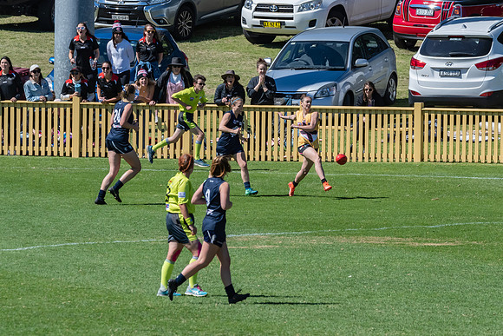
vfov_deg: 2.2
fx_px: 8853
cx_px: 295
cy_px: 156
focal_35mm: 633
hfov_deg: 3.3
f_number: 11
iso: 800
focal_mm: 360
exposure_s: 1/2000
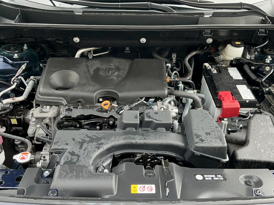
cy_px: 102
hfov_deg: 60.0
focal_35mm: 30
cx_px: 137
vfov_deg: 46.8
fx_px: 237
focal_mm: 3
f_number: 1.8
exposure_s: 1/120
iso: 80
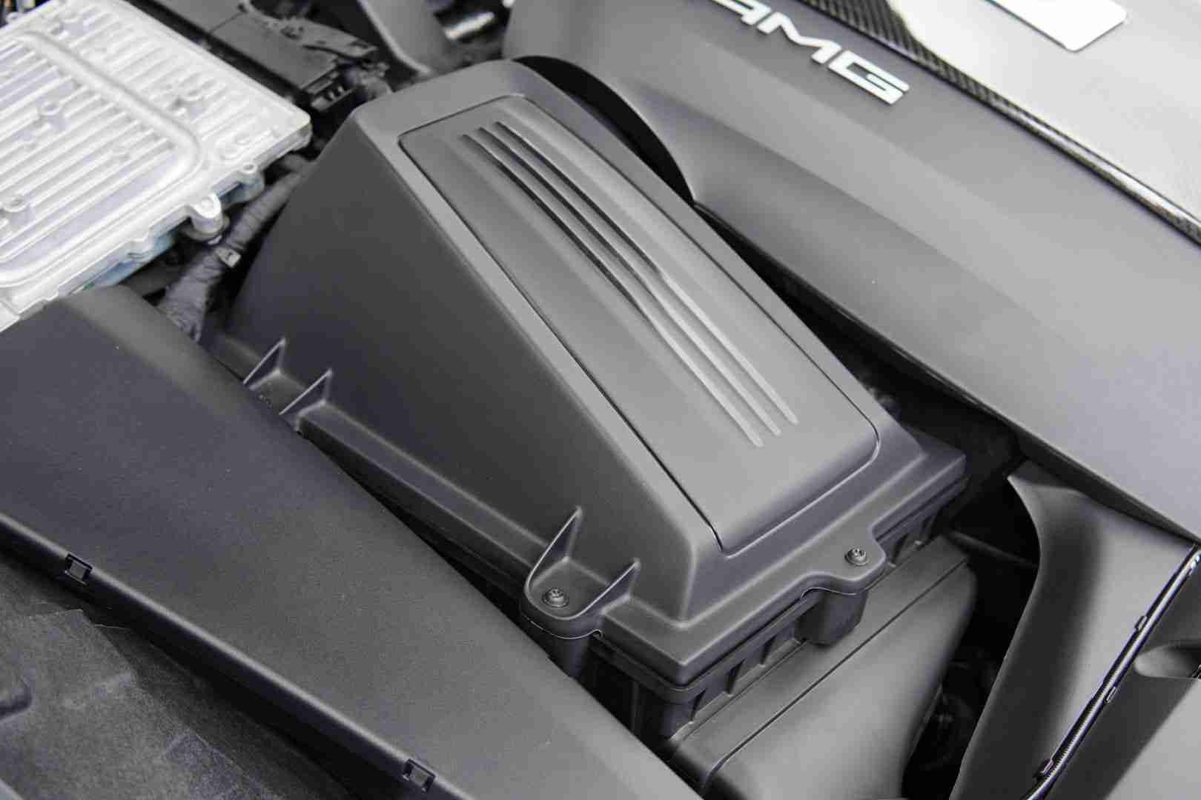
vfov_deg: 29.9
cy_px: 400
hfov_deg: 43.6
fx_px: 1501
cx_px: 600
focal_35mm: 45
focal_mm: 30
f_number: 4
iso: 125
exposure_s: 1/60
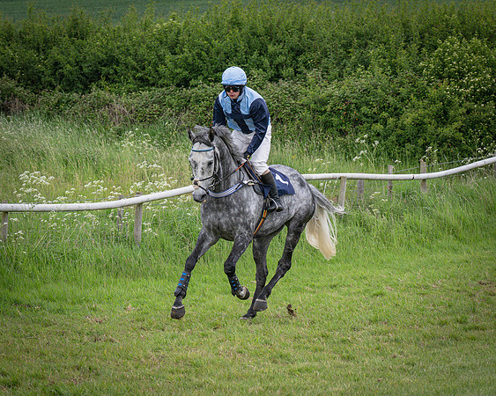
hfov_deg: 12.4
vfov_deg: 9.9
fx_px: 2289
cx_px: 176
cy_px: 215
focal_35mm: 156
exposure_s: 1/1000
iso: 400
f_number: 5
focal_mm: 70
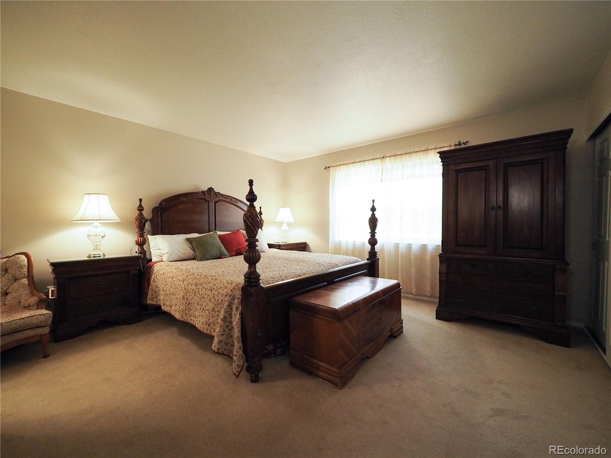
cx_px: 306
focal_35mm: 14
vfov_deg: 85.7
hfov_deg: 102.1
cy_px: 229
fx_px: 247
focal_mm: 7
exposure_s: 1/200
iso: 1250
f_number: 2.8
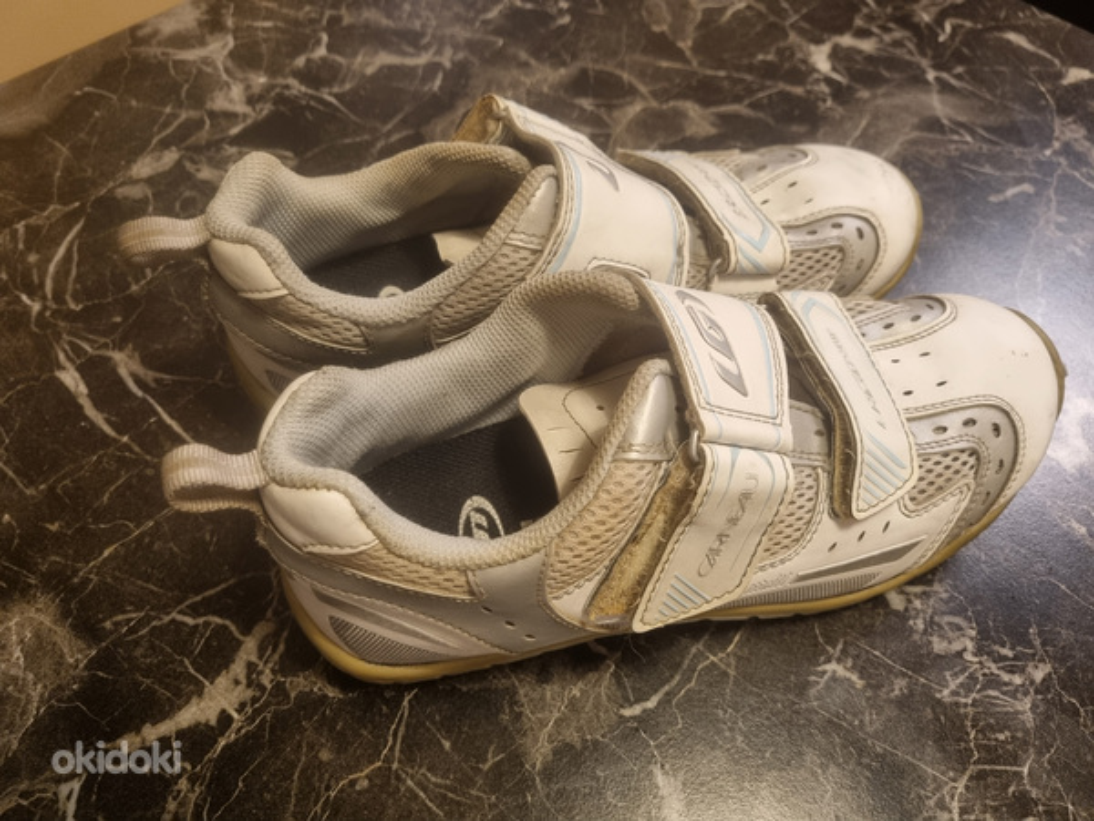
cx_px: 547
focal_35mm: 26
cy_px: 410
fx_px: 822
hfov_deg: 67.3
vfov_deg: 53.1
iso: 400
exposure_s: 1/50
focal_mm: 5.4
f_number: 1.8
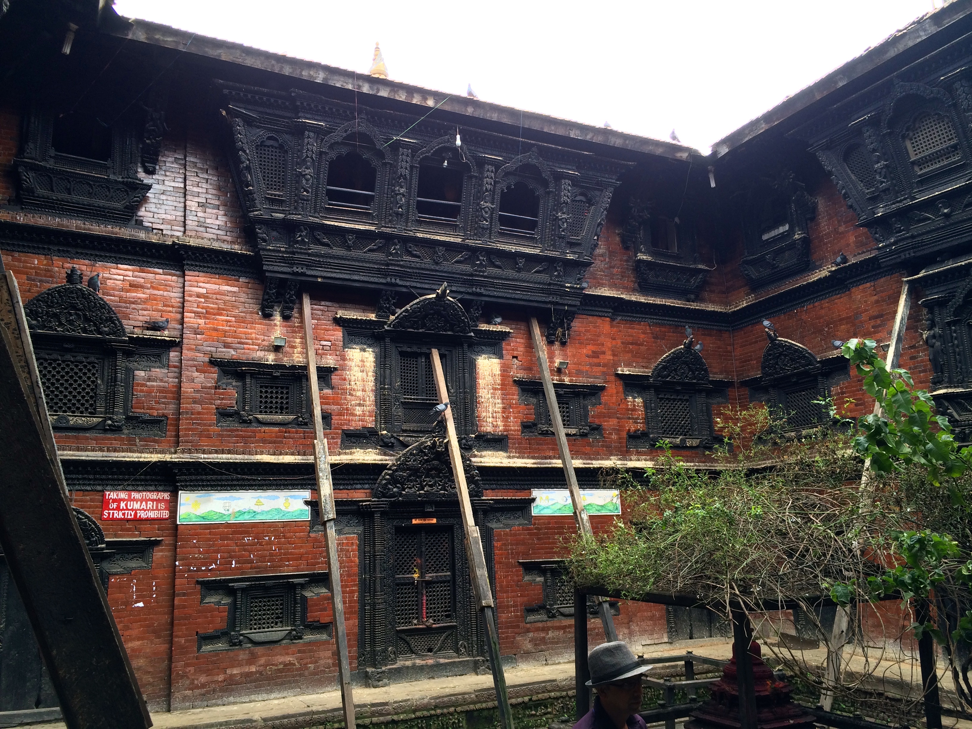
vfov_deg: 48.2
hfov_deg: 61.7
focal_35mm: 29
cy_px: 364
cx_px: 486
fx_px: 814
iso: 32
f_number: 2.2
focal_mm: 4.15
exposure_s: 1/110
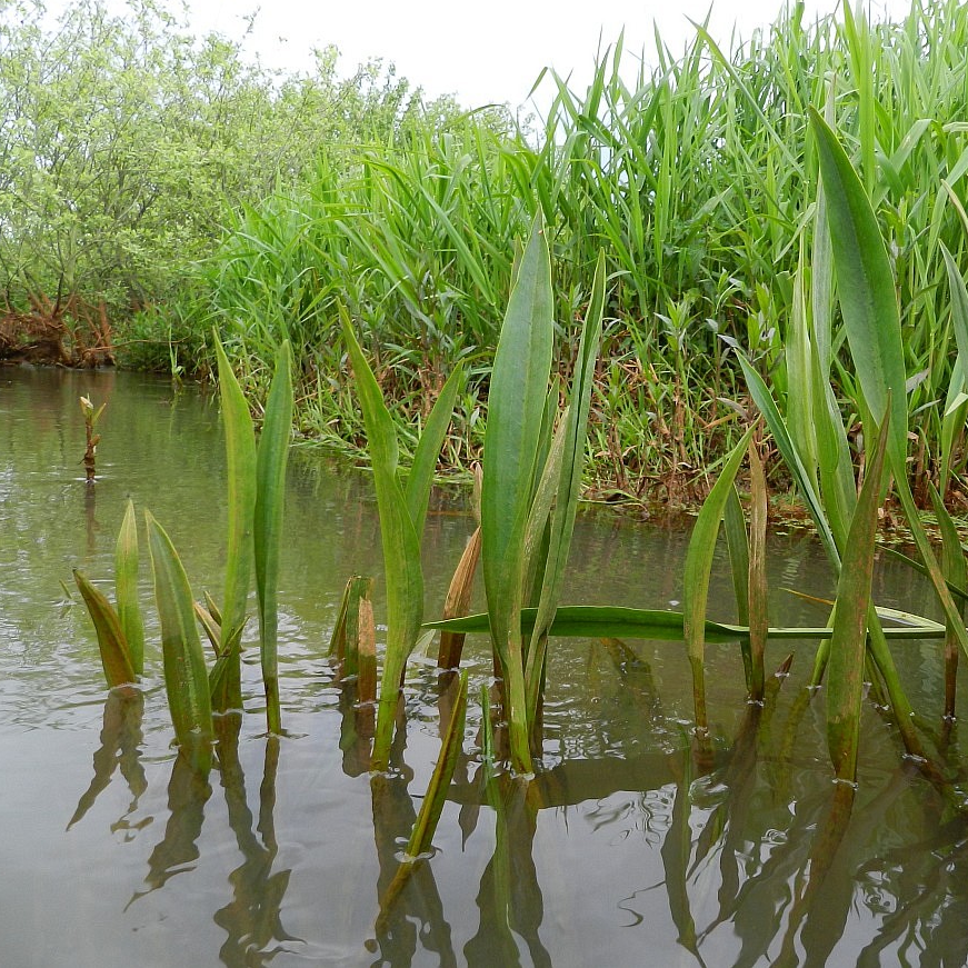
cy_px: 469
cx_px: 655
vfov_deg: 57.3
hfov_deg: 55.9
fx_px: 886
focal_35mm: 28
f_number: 3.4
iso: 160
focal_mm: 4
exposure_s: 1/125
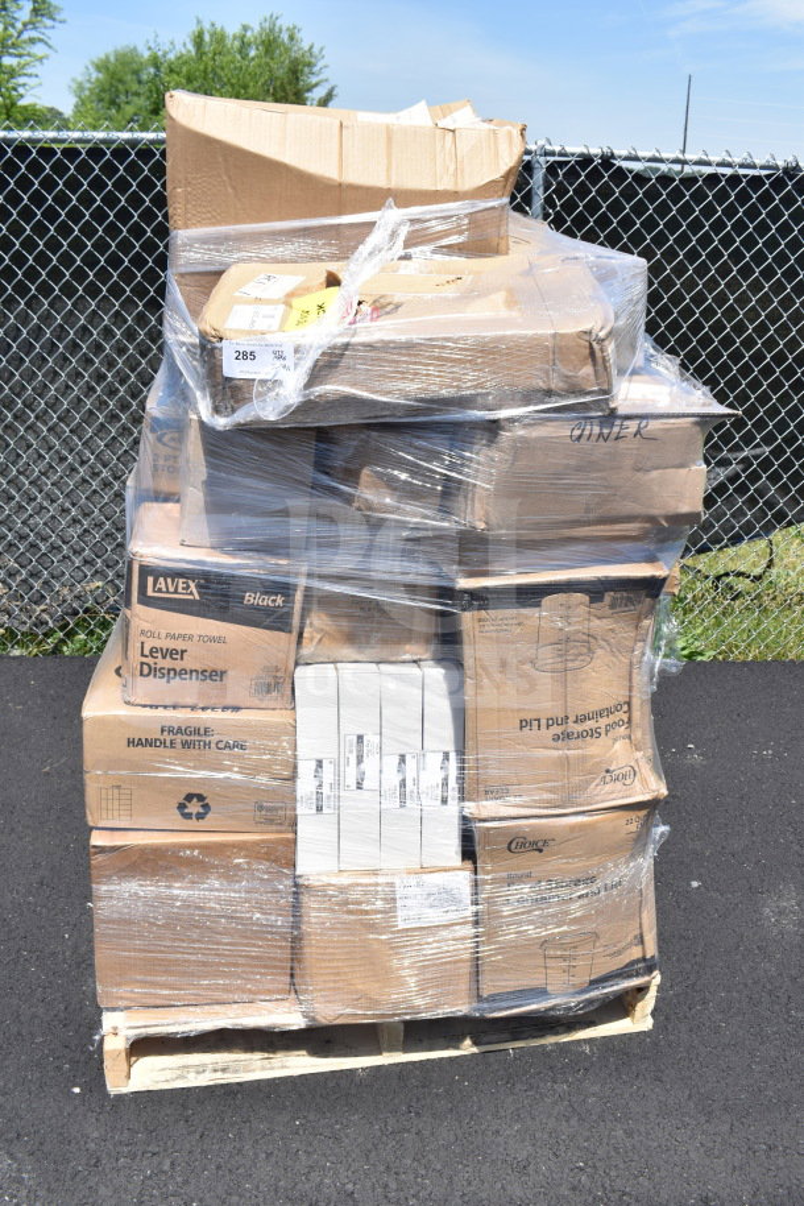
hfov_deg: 41.7
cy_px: 603
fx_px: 1055
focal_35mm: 32
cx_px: 402
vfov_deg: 59.5
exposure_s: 1/320
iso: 200
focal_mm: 21
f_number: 9
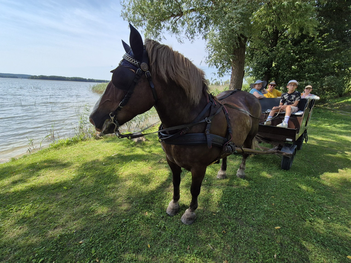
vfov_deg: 89.9
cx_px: 176
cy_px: 132
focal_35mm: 13
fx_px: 132
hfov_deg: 106.2
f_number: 2.2
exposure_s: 1/1808
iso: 50
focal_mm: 2.2
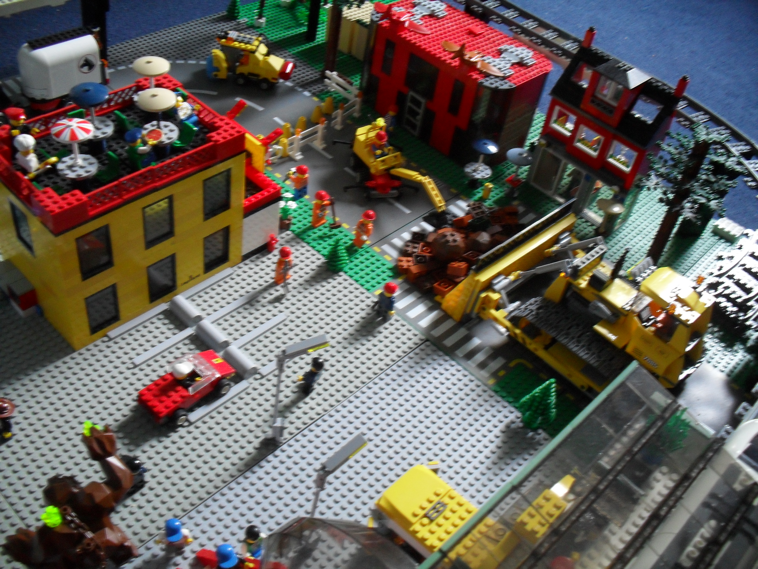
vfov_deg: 40.7
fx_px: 766
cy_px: 284
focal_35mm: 35
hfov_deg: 52.6
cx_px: 379
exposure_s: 1/3
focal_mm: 6.3
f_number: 3.2
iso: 200
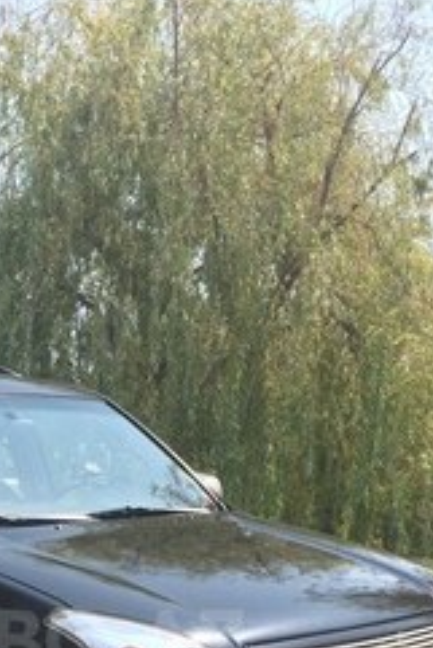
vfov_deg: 30.2
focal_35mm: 62
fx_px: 1117
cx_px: 38
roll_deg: -0.1
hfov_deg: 21.4
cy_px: 640
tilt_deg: -9.1
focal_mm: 4.15
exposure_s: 1/1080
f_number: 2.2
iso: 32
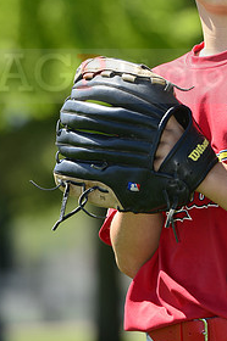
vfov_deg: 5.0
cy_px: 66
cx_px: 207
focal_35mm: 414
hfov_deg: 3.3
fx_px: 3925
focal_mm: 200
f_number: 5.6
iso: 200
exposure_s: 1/500
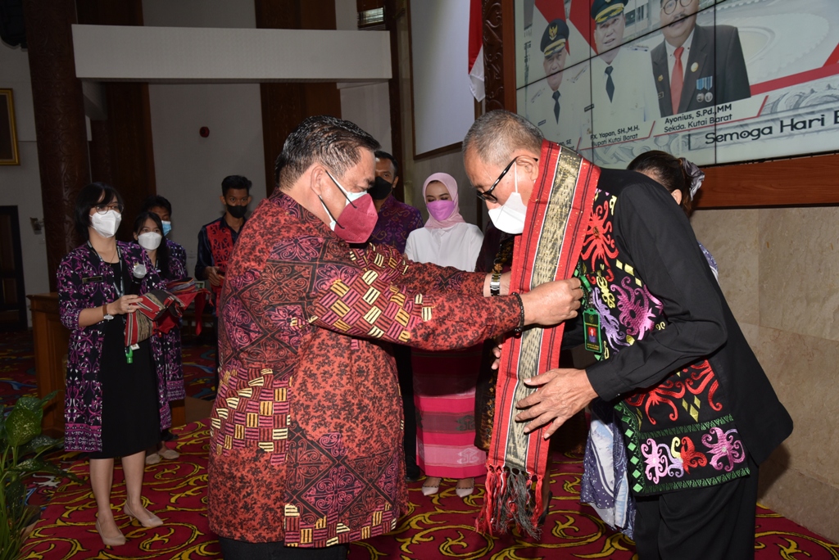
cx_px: 420
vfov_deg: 37.9
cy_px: 280
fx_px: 816
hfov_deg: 54.4
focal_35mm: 35
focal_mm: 35
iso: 800
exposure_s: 1/60
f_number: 7.1
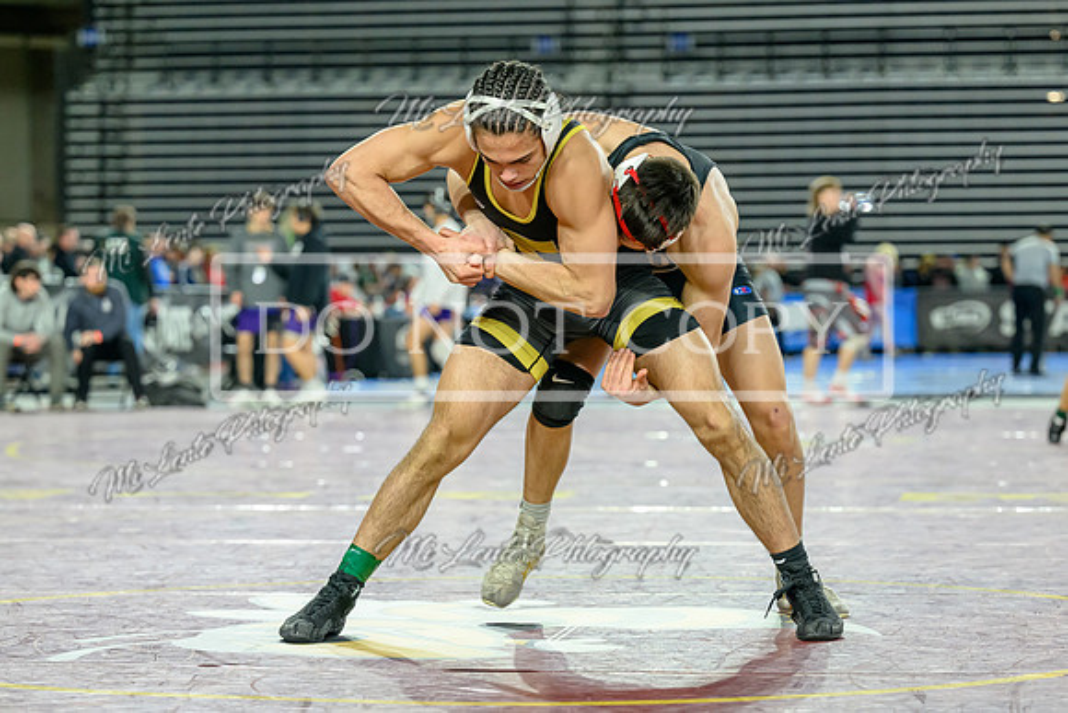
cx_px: 503
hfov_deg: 18.5
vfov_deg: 12.4
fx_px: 3282
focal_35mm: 111
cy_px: 398
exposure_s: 1/800
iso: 4000
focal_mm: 85
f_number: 3.2
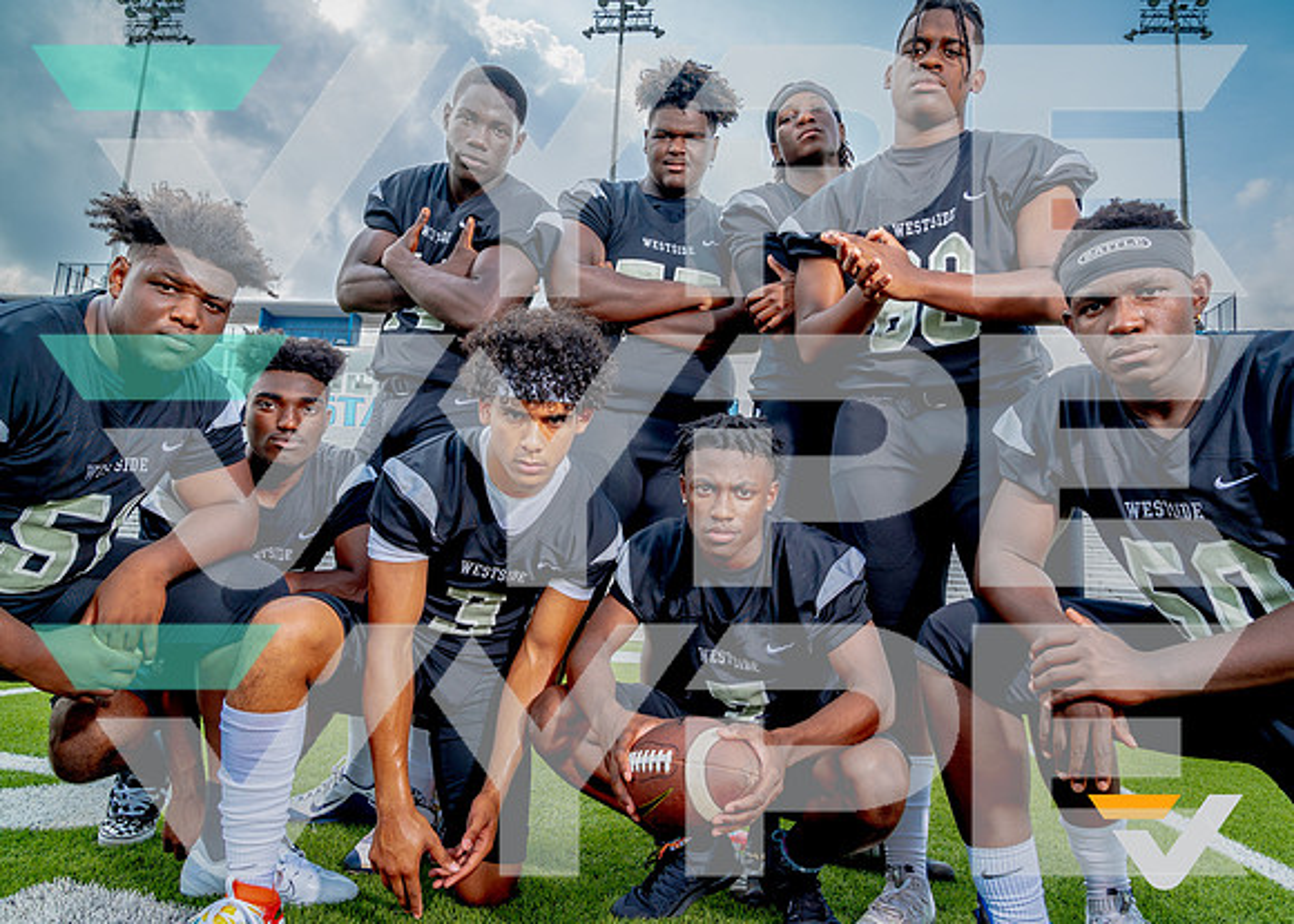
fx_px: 923
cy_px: 462
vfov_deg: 53.2
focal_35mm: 25
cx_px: 647
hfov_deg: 70.1
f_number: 8
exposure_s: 1/125
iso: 100
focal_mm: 24
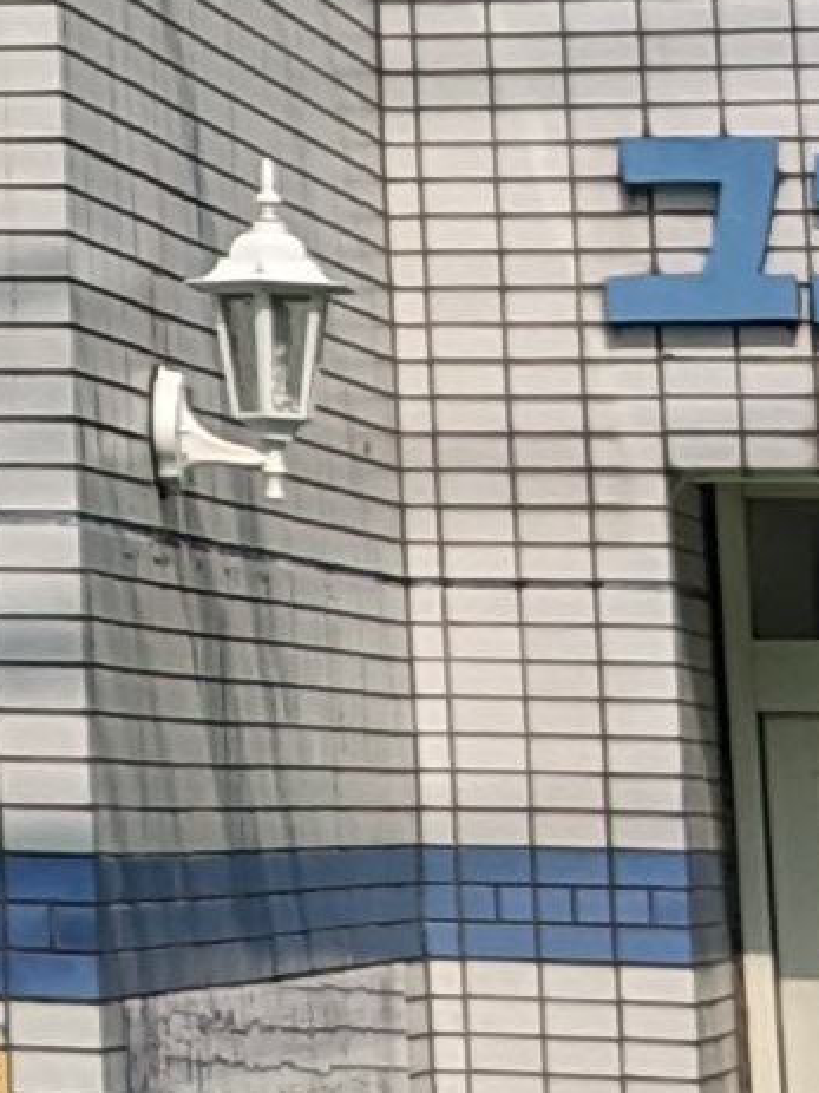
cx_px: -2091
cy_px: -921
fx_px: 7417
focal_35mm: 235
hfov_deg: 5.7
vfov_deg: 8.1
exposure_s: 1/5848
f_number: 1.73
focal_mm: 4.38
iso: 68
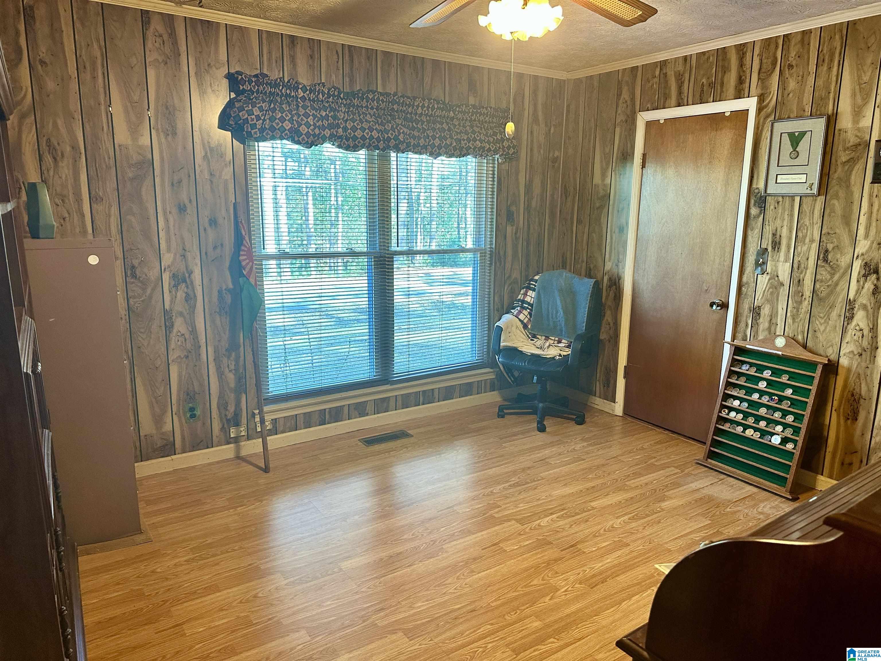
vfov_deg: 56.8
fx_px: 611
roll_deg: -0.2
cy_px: 330
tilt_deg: -12.2
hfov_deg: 71.6
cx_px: 440
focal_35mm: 24
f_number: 1.78
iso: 320
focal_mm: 6.86
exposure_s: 1/60
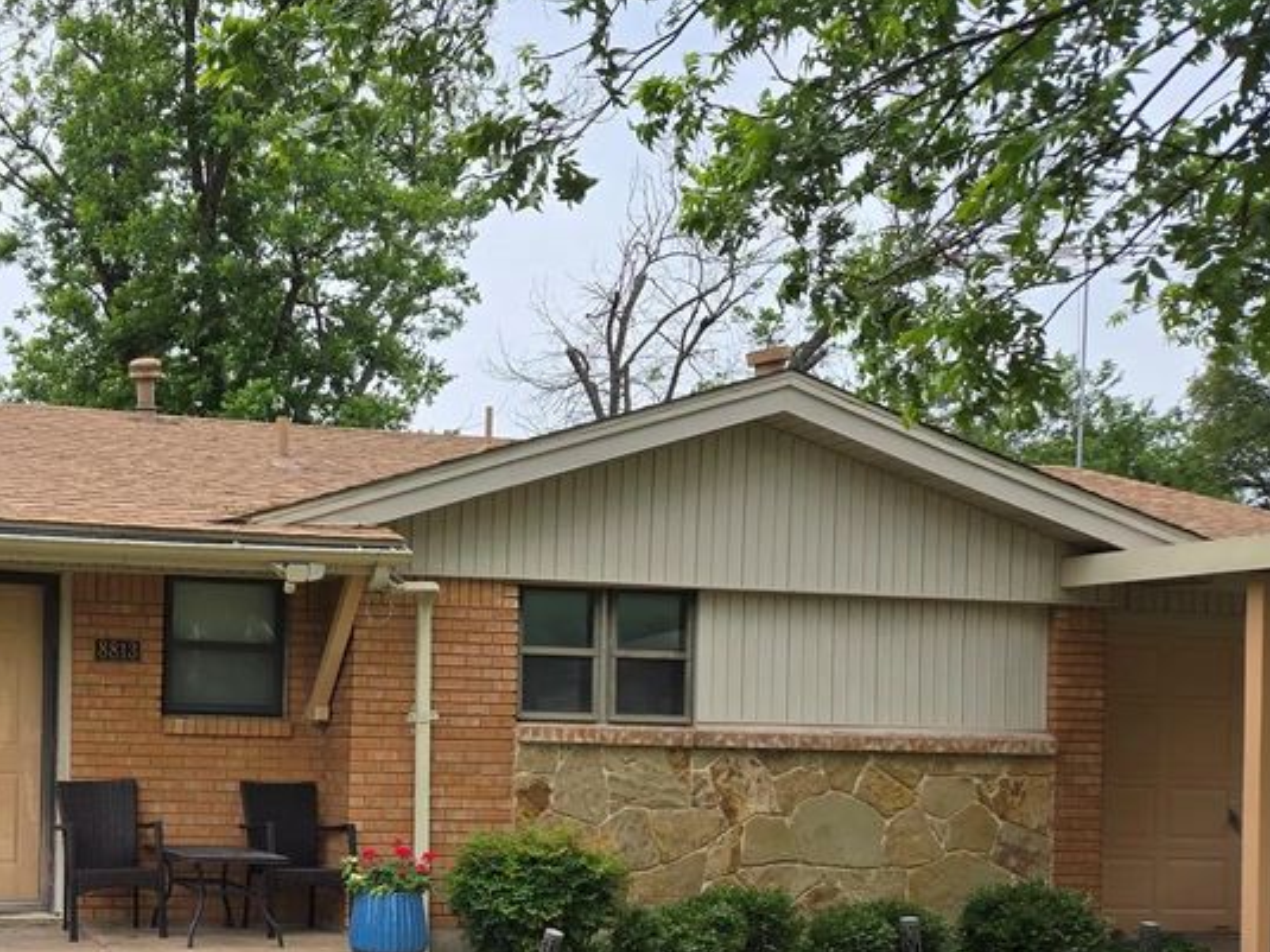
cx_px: 112
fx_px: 1614
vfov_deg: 31.9
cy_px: 772
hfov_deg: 39.6
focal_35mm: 44
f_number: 1.8
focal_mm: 5.4
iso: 25
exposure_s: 1/1623
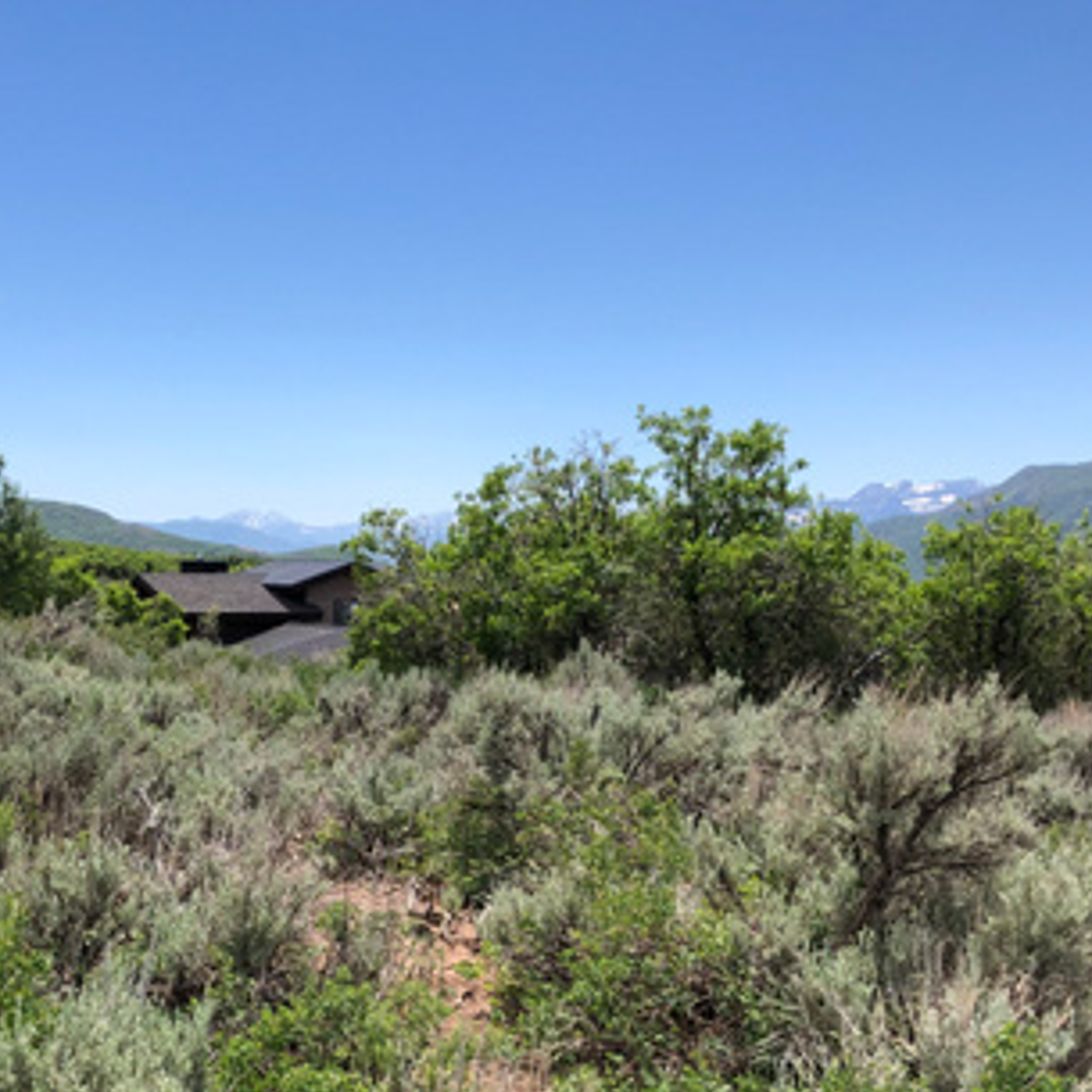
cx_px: 448
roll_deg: -0.9
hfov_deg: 32.7
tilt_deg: -5.6
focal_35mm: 52
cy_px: 745
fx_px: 1856
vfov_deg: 32.5
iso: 20
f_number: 1.8
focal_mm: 3.99
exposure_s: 1/1799
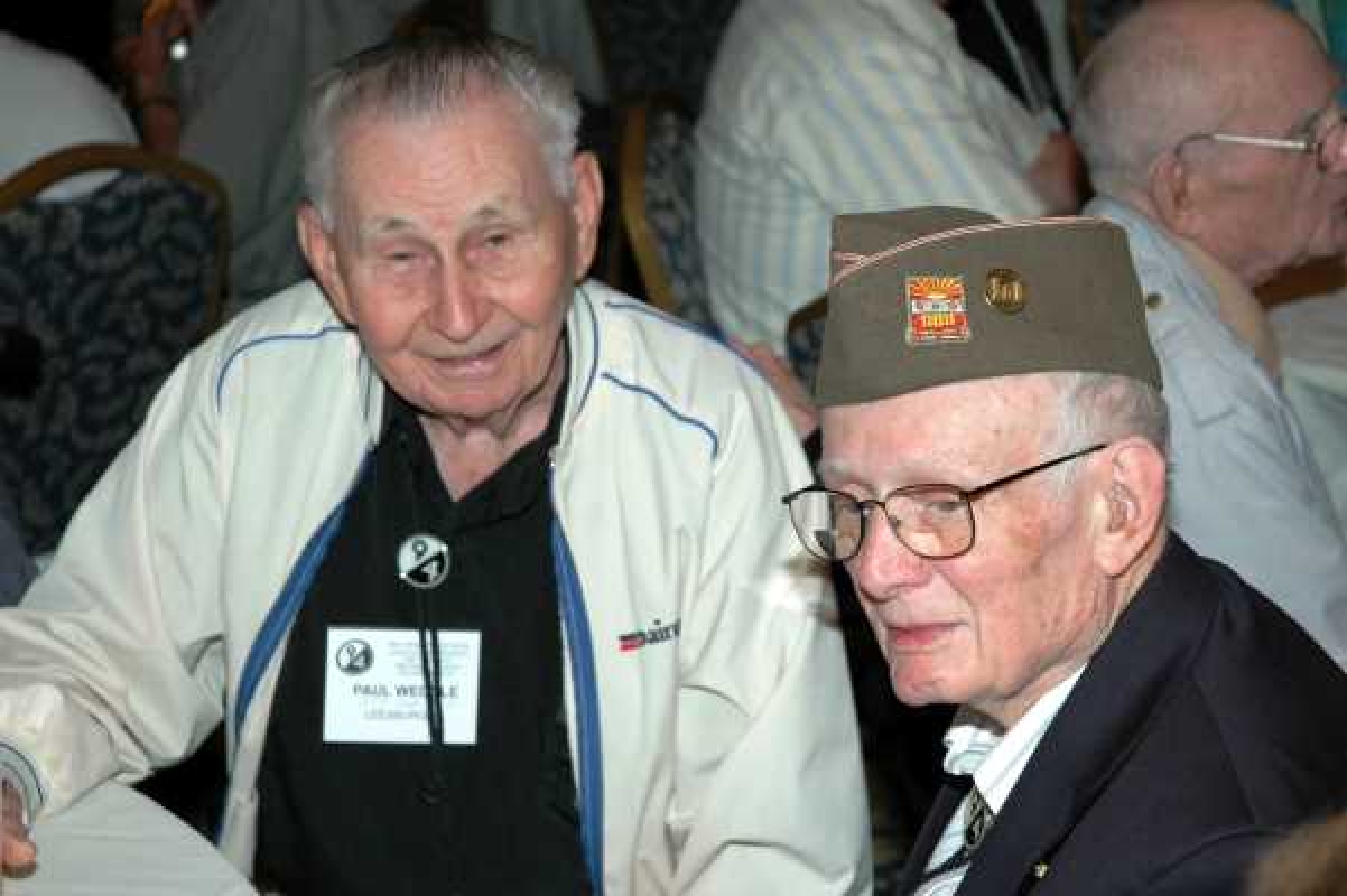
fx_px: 3085
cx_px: 674
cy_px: 448
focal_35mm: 82
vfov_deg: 16.5
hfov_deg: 24.6
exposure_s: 1/60
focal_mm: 55
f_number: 4.5
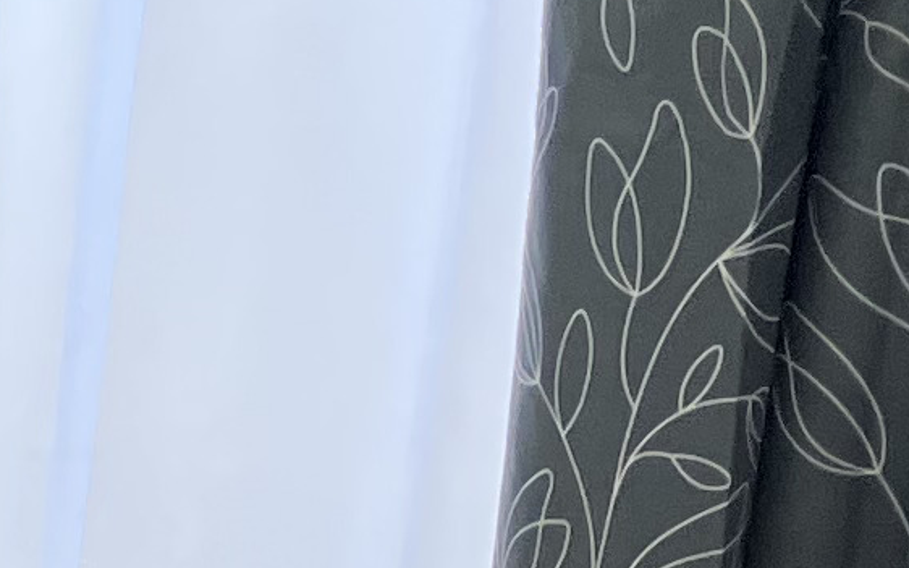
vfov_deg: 6.2
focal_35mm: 213
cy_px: 403
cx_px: -1647
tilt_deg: -13.2
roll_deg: +0.0
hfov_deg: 8.5
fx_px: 5276
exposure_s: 1/120
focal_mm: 3.99
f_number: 1.8
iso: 50
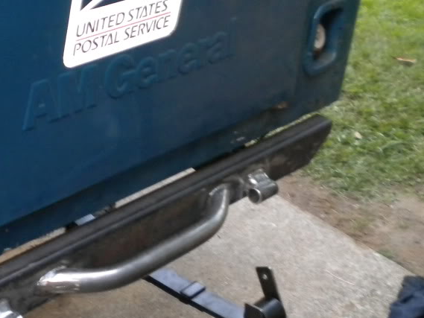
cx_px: 81
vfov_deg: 23.2
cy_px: 203
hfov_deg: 30.0
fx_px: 772
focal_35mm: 63
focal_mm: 6.3
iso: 400
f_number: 3.1
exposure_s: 1/30
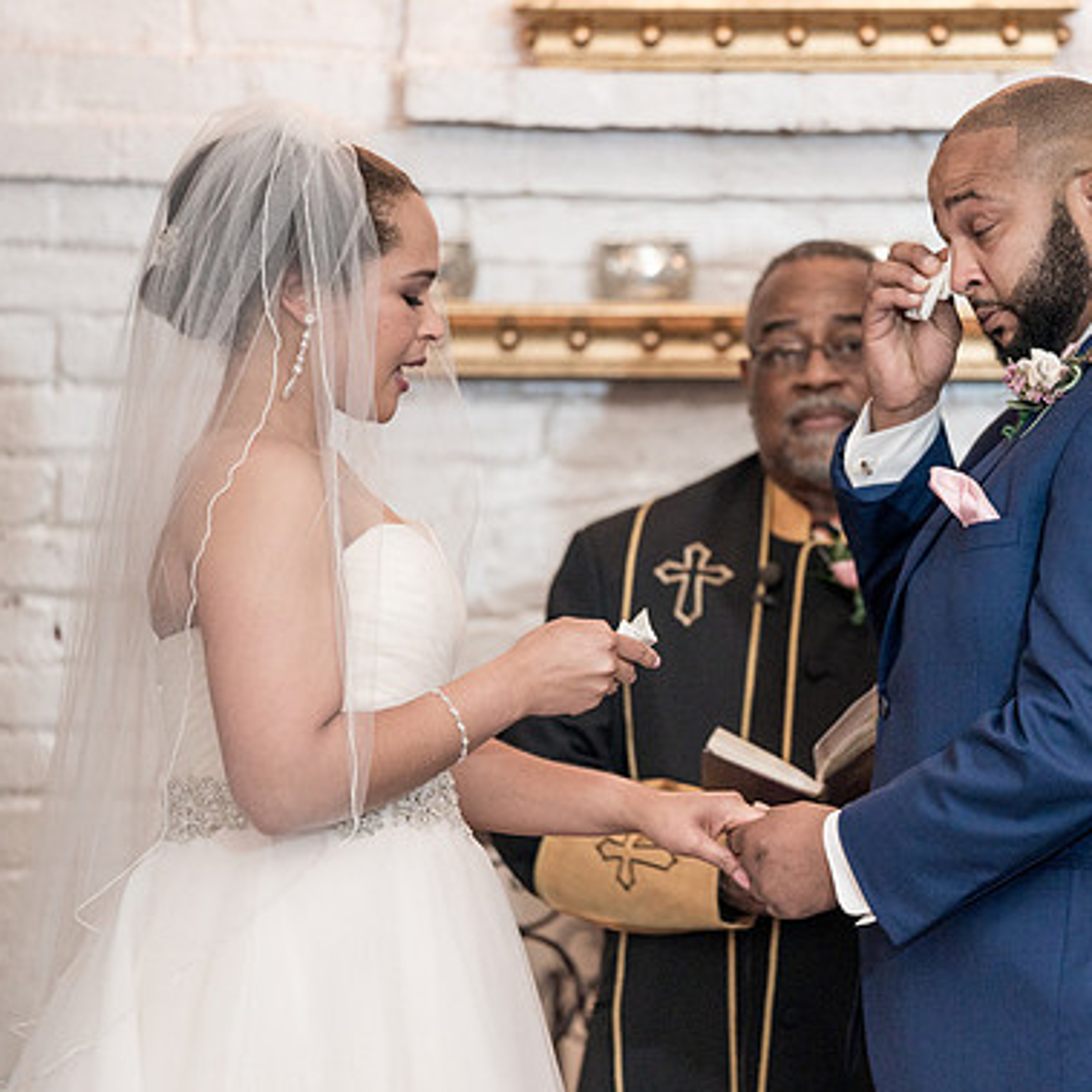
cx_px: 729
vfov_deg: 6.7
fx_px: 9387
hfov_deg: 6.7
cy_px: 552
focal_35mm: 263
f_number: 2.8
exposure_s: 1/200
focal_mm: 200
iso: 2000
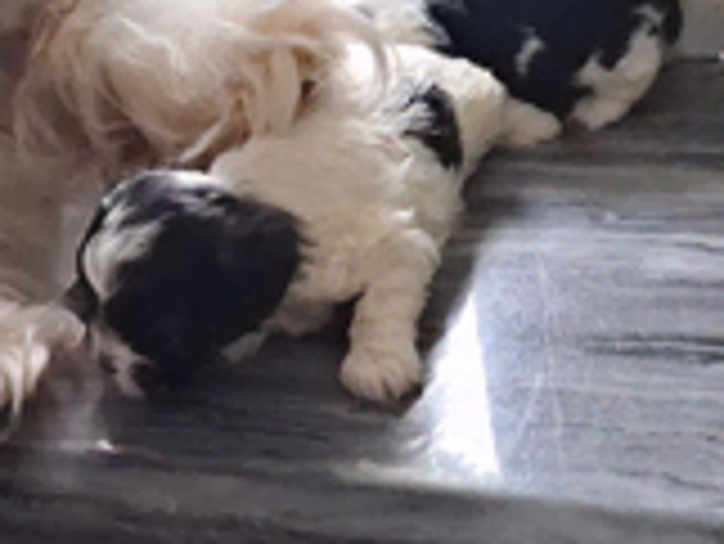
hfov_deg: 24.0
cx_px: 650
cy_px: 236
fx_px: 1654
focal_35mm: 79
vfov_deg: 18.7
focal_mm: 4
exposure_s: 1/40
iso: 500
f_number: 1.8
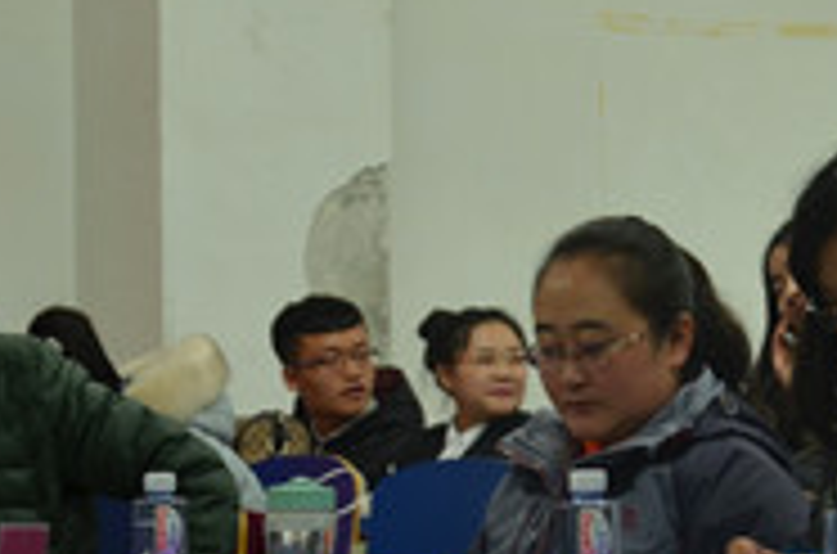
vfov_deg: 9.0
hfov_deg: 13.3
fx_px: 3502
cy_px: 74
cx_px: 938
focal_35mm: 151
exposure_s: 1/30
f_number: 4.2
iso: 250
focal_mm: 30
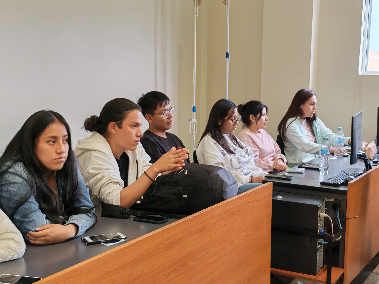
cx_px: 190
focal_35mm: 54
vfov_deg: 27.0
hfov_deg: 35.5
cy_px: 142
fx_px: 591
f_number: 1.9
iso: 640
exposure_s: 1/100
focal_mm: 6.12
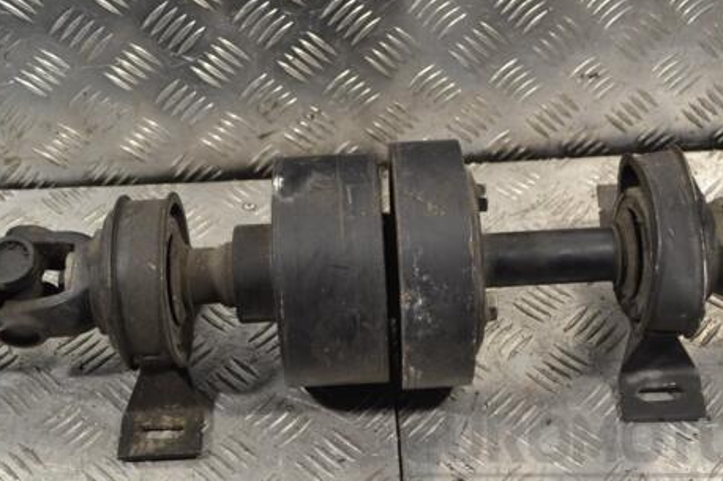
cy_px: 229
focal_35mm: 55
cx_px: 379
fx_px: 1104
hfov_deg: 36.3
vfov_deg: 24.6
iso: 400
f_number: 5
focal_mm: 28
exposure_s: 1/100
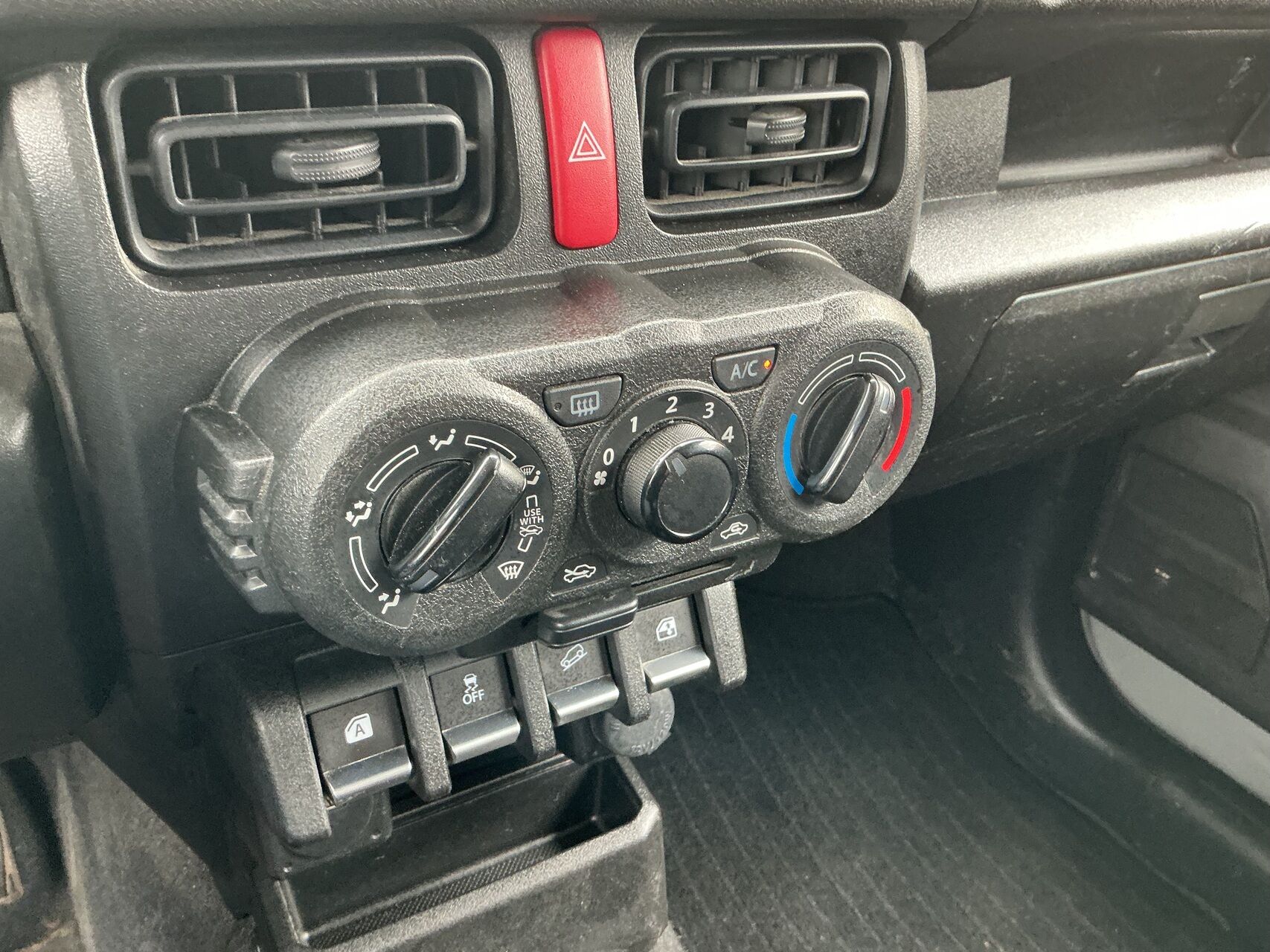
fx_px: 1064
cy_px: 476
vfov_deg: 48.2
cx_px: 635
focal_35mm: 29
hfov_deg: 61.7
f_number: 1.8
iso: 160
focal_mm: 3
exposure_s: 1/60
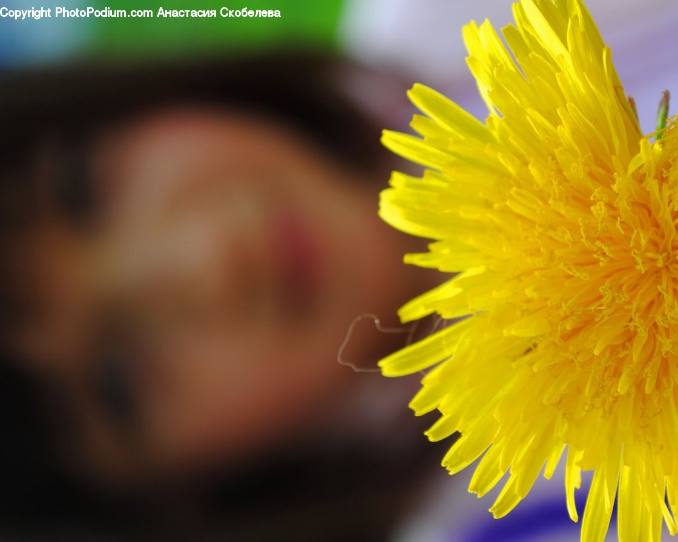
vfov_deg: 17.5
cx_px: 406
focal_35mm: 88
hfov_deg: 21.7
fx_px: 1766
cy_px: 270
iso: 100
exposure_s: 1/200
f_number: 6.3
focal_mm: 52
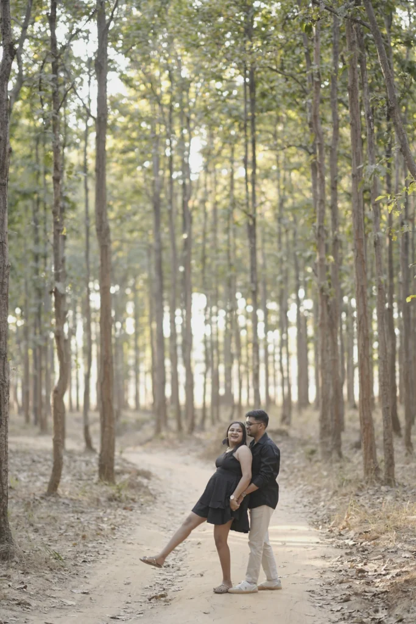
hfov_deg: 16.1
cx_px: 208
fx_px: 1473
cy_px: 312
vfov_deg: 23.9
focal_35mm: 85
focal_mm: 85
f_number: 1.4
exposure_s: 1/125
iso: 160
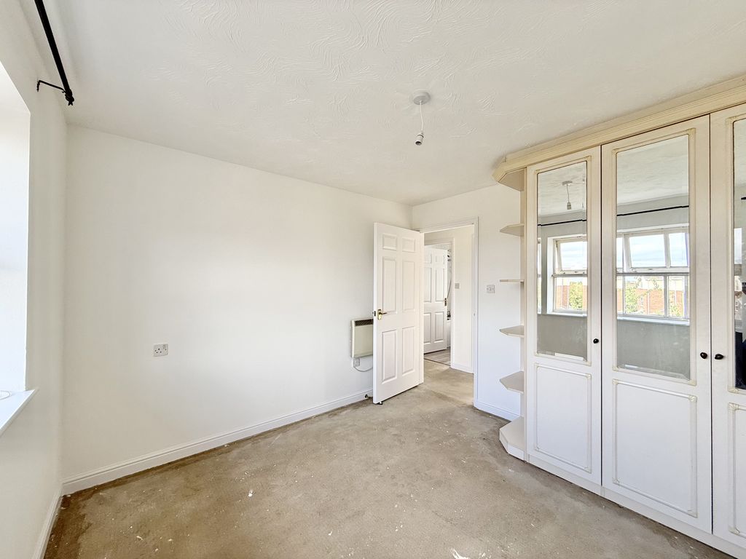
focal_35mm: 14
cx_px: 373
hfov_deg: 102.1
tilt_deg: +0.7
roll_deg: -0.3
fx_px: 302
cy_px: 280
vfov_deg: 85.7
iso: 50
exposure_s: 1/99
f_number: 2.2
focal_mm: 2.22
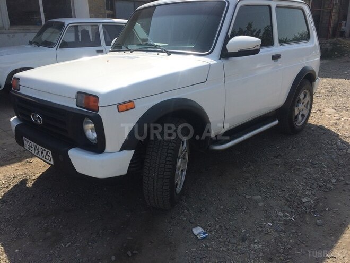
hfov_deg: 61.7
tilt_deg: -18.8
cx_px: 175
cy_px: 132
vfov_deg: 48.2
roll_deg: -0.8
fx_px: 293
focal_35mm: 29
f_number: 2.2
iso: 32
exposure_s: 1/1866
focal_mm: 4.15
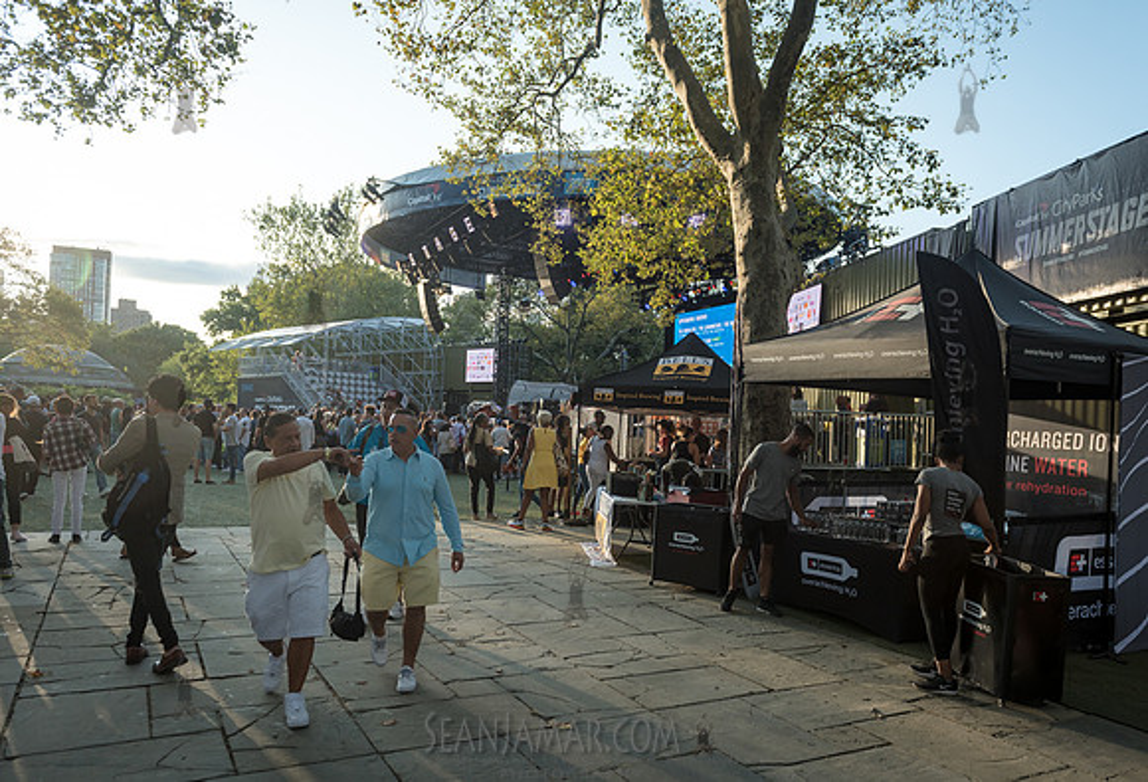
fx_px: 854
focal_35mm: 27
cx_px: 640
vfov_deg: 49.1
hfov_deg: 67.6
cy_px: 427
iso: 200
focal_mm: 24
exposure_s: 1/1000
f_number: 4
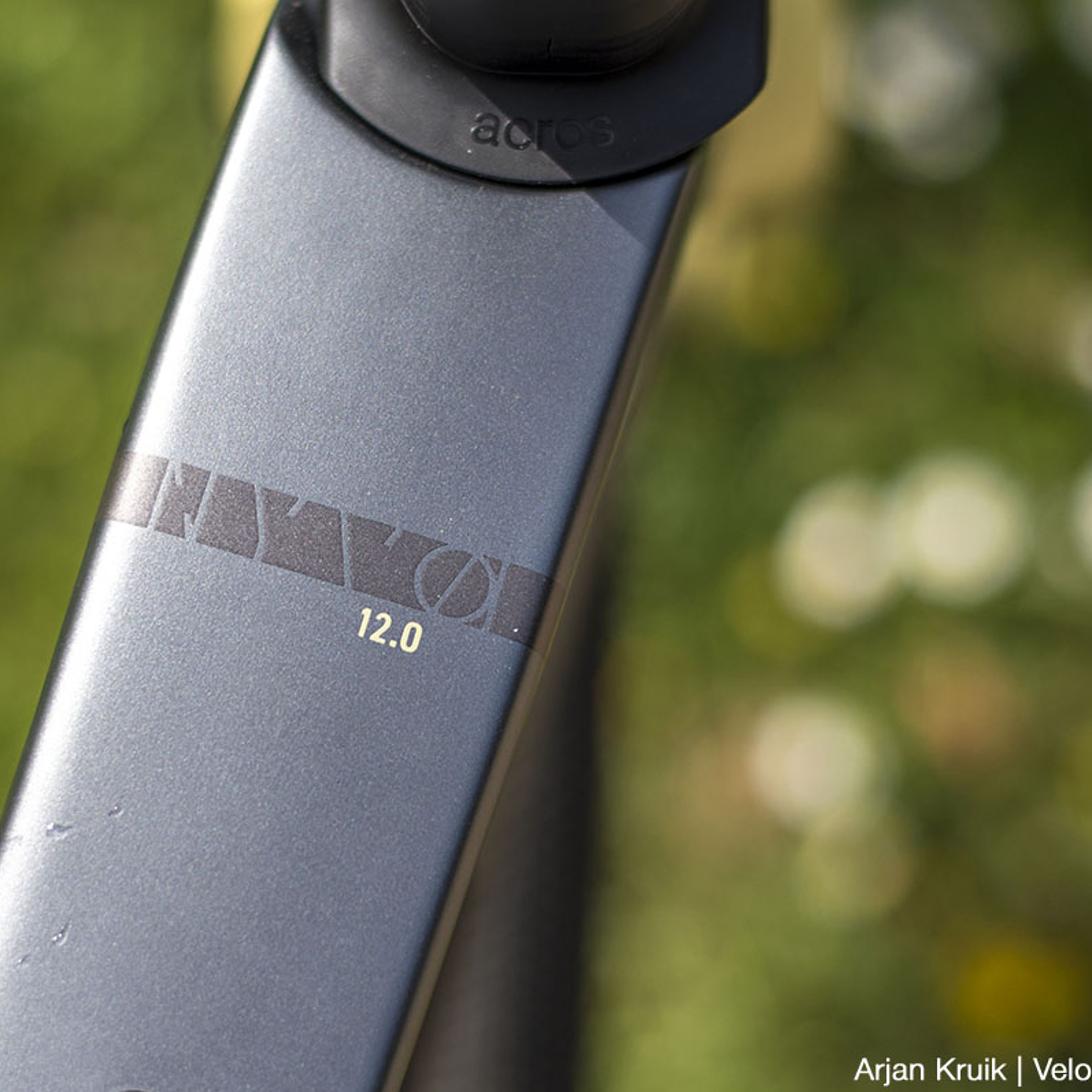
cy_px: 547
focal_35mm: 64
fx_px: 2284
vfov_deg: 26.9
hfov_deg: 26.8
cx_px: 380
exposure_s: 1/4000
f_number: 2.2
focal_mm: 50
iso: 100
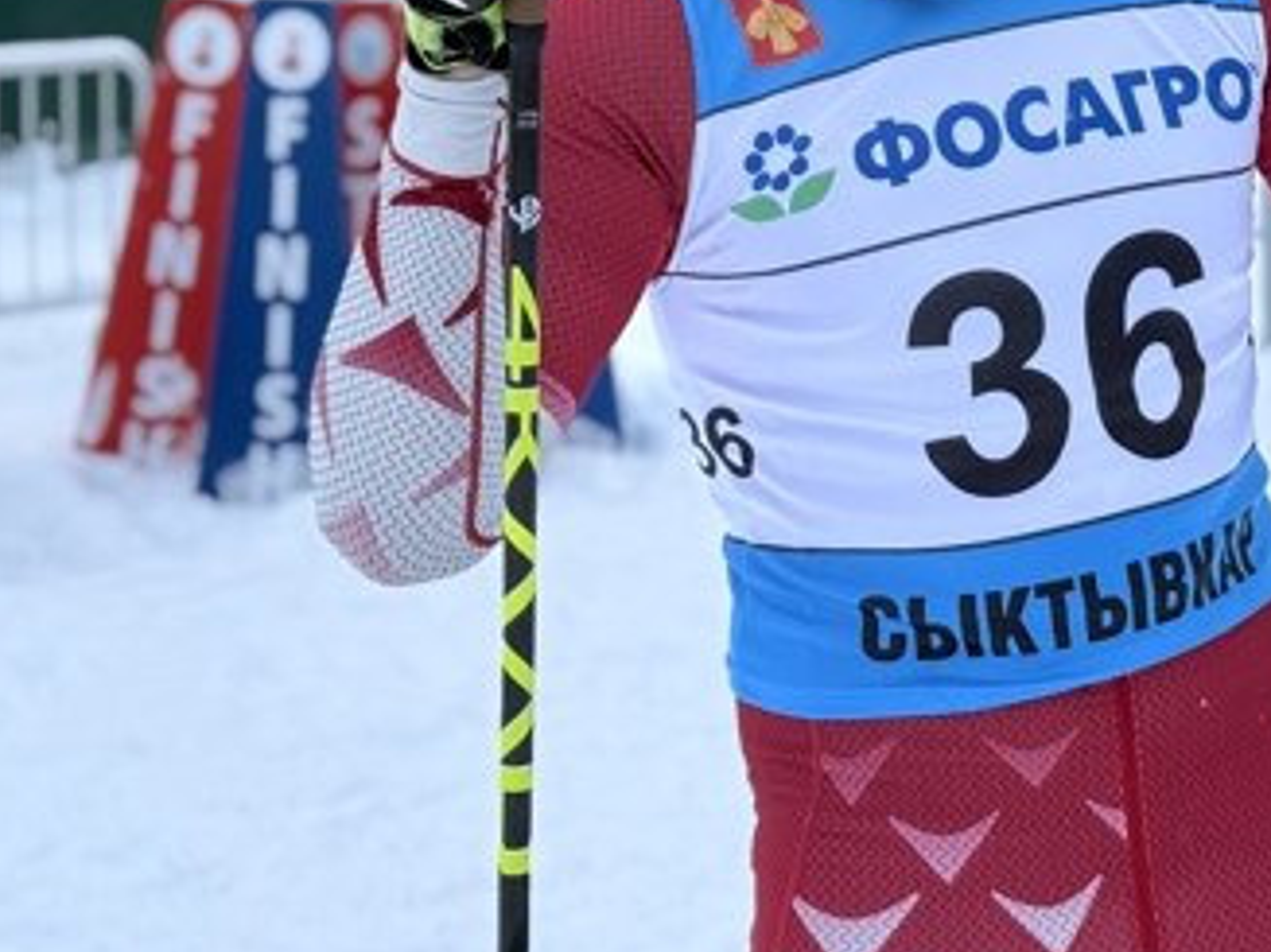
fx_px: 3597
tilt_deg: -1.6
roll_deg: +1.7
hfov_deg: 19.6
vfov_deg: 14.9
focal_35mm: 98
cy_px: 43
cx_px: 1187
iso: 80
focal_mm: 6.76
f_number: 1.78
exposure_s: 1/1513
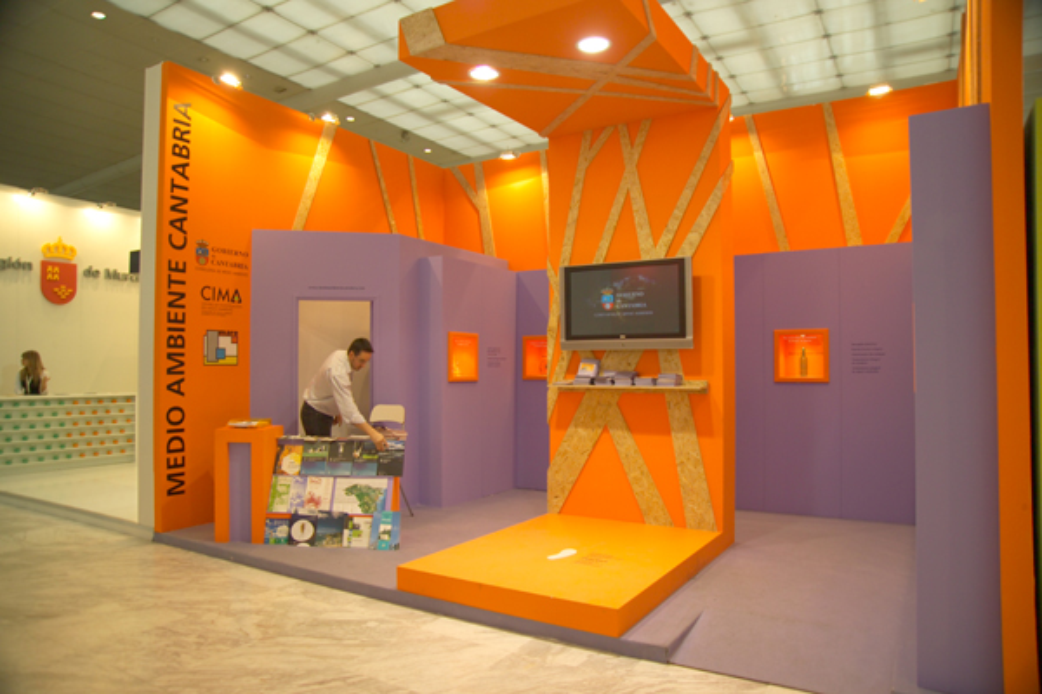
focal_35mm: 24
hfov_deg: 73.7
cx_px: 521
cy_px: 347
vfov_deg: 53.1
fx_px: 695
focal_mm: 24
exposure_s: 1/20
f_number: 4.8
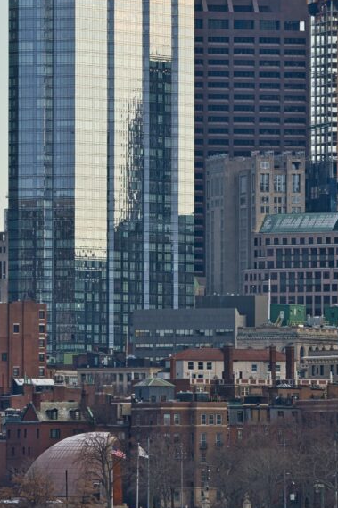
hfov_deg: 2.9
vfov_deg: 4.3
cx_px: 282
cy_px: 146
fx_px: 6721
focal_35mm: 477
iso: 160
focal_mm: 176.7
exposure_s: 1/850
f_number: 5.6
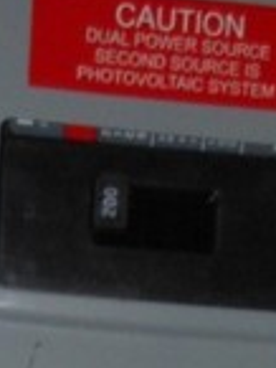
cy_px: 777
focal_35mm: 132
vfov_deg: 12.7
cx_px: 96
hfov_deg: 11.2
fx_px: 1401
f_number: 10.2
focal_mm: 4.5
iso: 200
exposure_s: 1/25
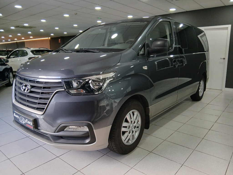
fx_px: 175
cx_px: 116
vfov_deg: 53.1
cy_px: 88
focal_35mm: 26
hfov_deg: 67.3
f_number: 1.8
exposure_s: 1/50
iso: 100
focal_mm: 3.98
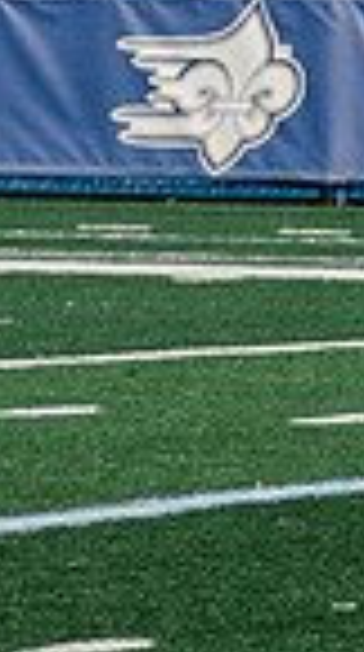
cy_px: 287
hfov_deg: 1.2
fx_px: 18112
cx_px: -370
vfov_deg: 2.1
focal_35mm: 1050
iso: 640
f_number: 5.6
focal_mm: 70
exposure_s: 1/5000
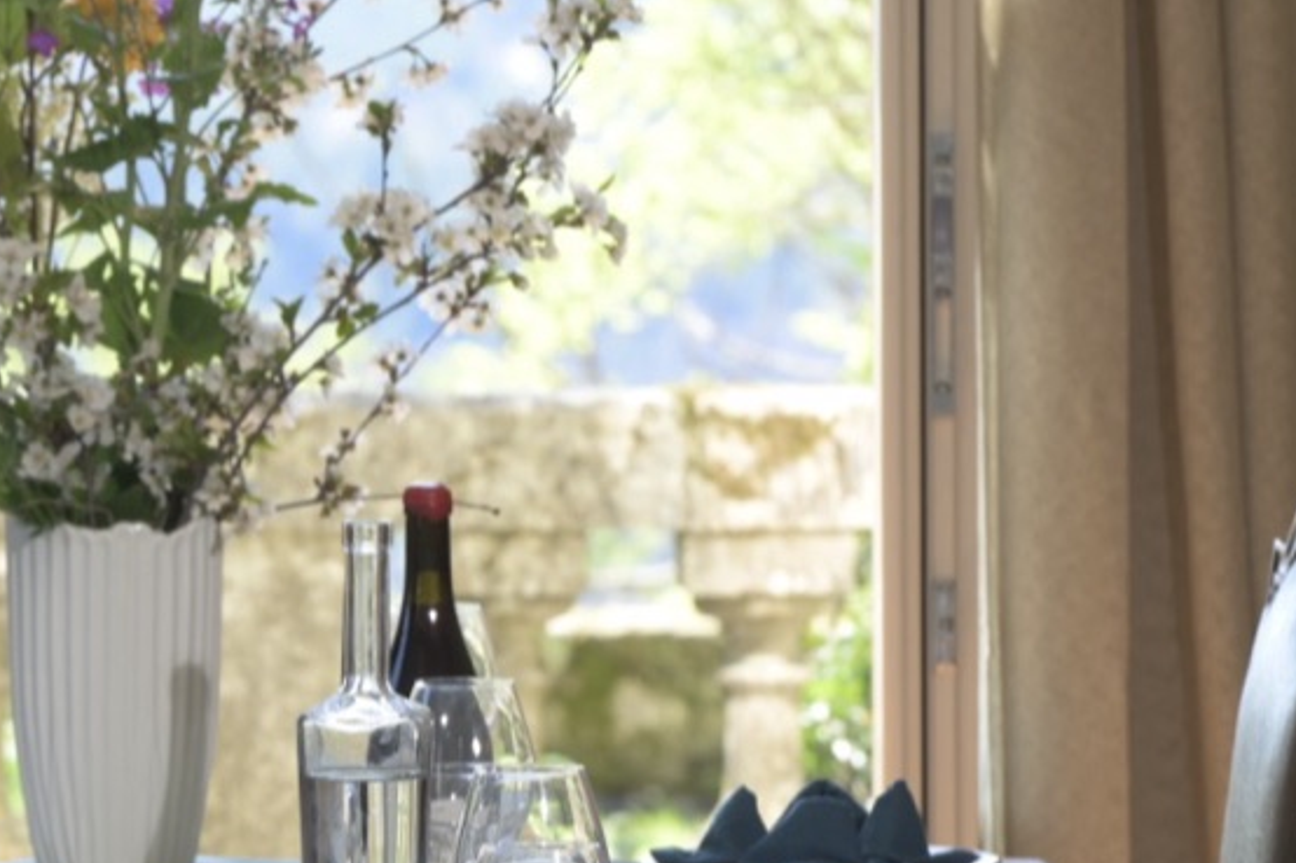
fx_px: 11228
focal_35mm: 312
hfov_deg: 6.6
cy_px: 424
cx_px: 84
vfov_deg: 4.4
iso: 100
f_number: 6.3
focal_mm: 96
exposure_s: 1/30
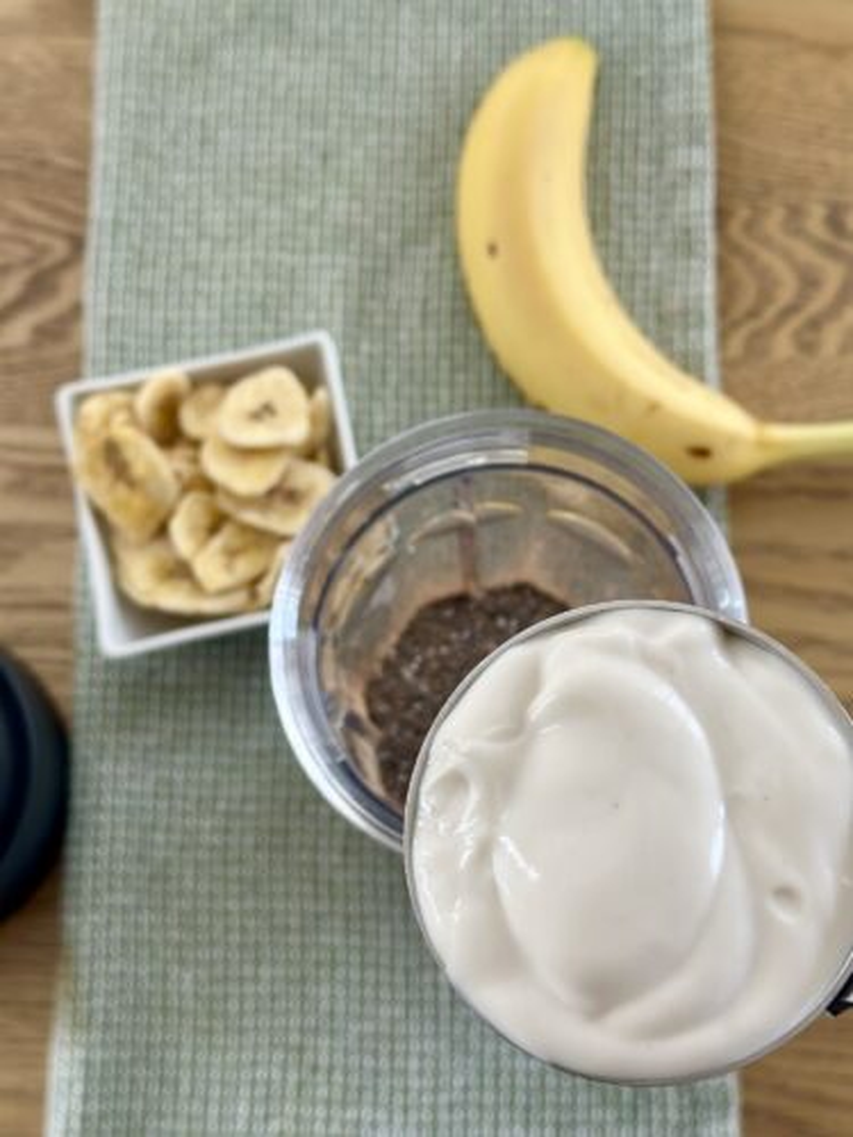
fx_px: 1577
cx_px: 426
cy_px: 568
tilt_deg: -78.3
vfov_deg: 39.7
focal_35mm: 48
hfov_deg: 30.3
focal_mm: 6.86
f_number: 1.78
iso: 100
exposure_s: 1/121
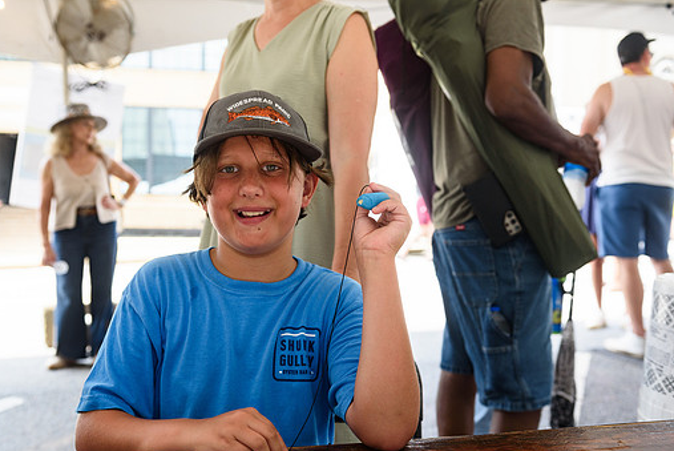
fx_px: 750
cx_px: 295
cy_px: 256
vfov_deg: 33.4
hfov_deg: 48.3
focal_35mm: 40
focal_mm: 35
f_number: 5
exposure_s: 1/400
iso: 200
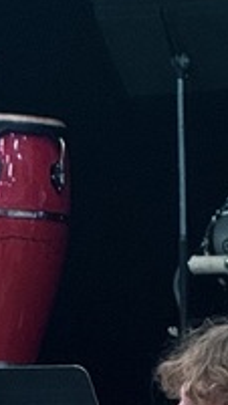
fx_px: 6989
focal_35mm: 650
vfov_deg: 3.3
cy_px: 687
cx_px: 408
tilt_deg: -1.1
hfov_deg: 1.9
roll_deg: +0.2
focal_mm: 15.66
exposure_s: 1/92
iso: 400
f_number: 2.8
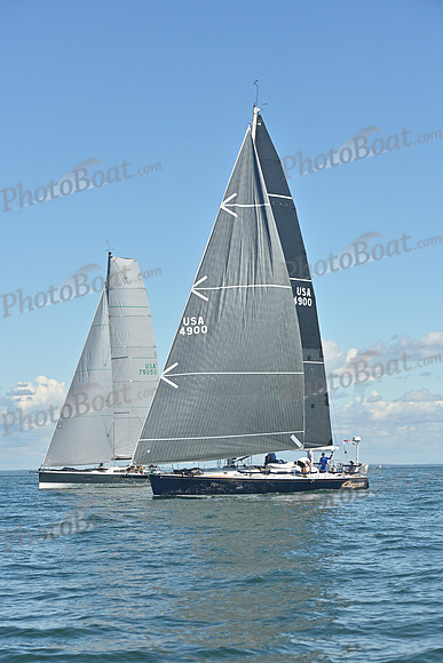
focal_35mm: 90
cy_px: 332
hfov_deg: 15.2
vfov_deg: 22.6
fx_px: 1660
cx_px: 222
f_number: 7.1
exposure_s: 1/1600
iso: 250
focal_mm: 90
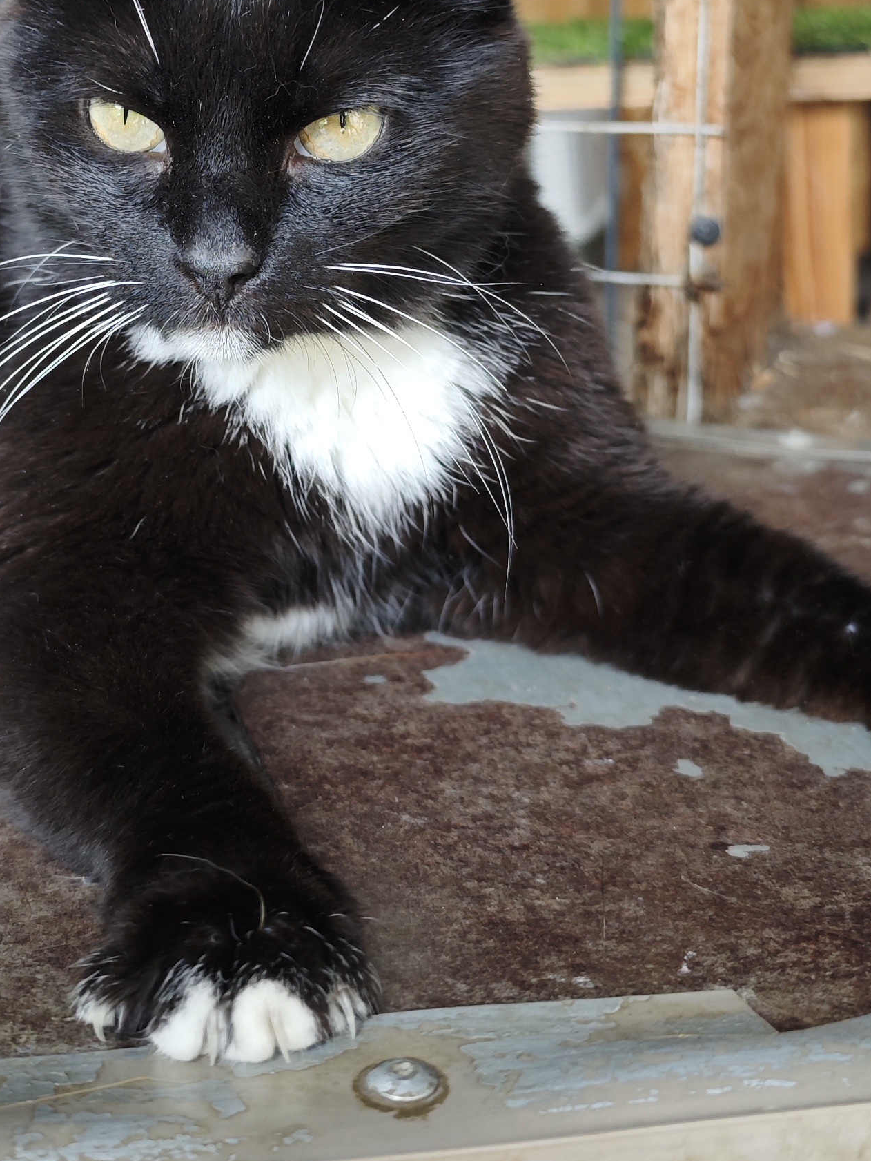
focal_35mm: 56
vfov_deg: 33.7
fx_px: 1878
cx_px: 235
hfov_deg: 25.8
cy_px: 299
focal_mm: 8.72
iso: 640
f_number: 2
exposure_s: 1/700
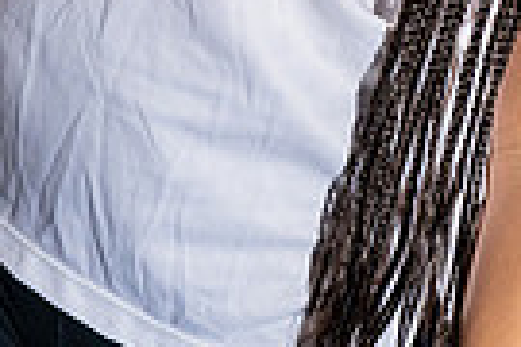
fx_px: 1983
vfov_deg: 9.1
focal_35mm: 137
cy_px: -451
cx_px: 394
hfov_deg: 14.9
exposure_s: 1/250
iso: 800
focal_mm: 41
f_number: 4
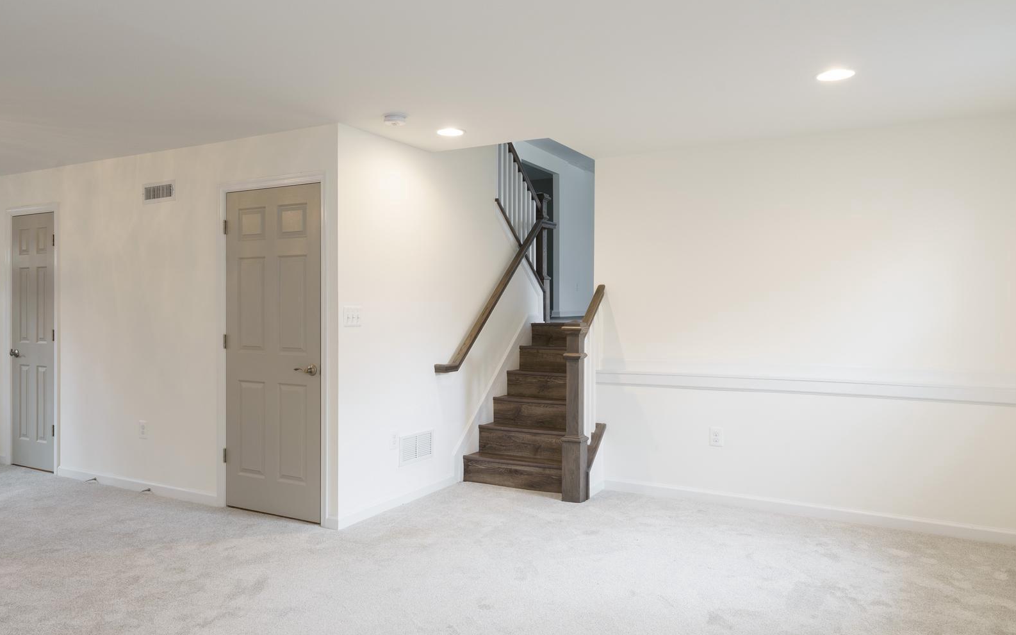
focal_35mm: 25
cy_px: 268
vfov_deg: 49.1
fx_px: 692
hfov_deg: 72.5
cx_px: 482
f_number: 10
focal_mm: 19
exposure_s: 1/1.25
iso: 100
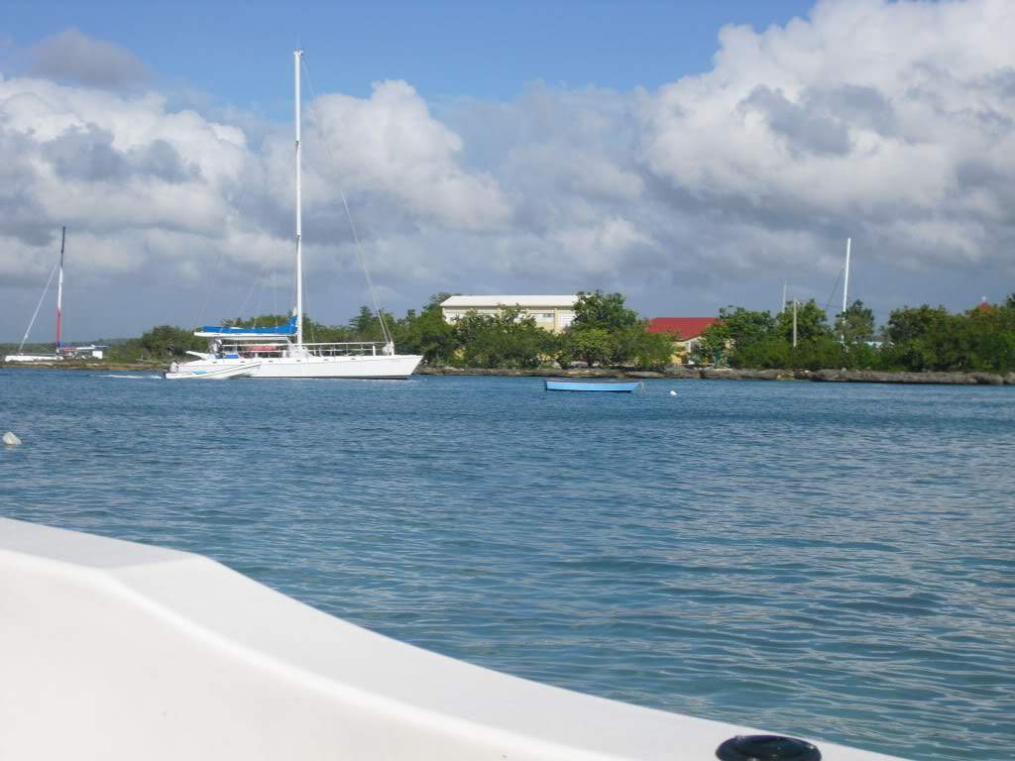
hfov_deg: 26.3
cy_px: 380
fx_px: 2170
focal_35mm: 74
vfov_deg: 19.9
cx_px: 508
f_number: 11.6
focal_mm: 13.1
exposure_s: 1/160
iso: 64
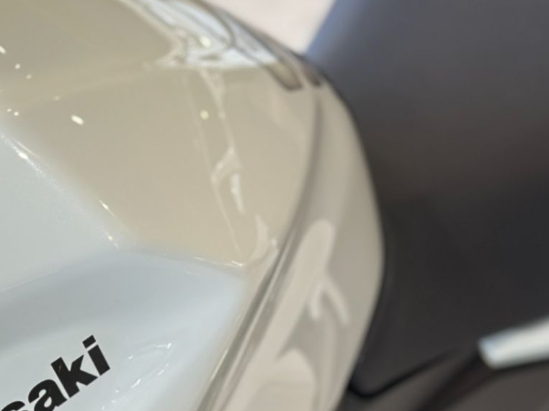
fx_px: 1918
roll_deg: +8.6
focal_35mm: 121
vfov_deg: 12.1
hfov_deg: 15.9
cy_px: 386
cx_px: -18
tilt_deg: -35.3
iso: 100
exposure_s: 1/170
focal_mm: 6.86
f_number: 1.78
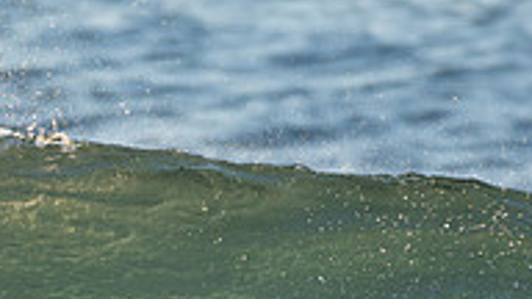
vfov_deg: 0.5
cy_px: 519
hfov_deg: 0.9
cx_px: 186
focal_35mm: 2373
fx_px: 33475
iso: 200
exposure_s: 1/400
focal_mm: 500
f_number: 5.6
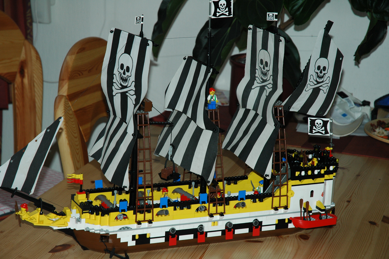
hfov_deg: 19.5
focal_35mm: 105
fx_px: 1134
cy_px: 130
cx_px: 194
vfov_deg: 13.0
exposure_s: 1/125
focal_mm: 70
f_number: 7.1
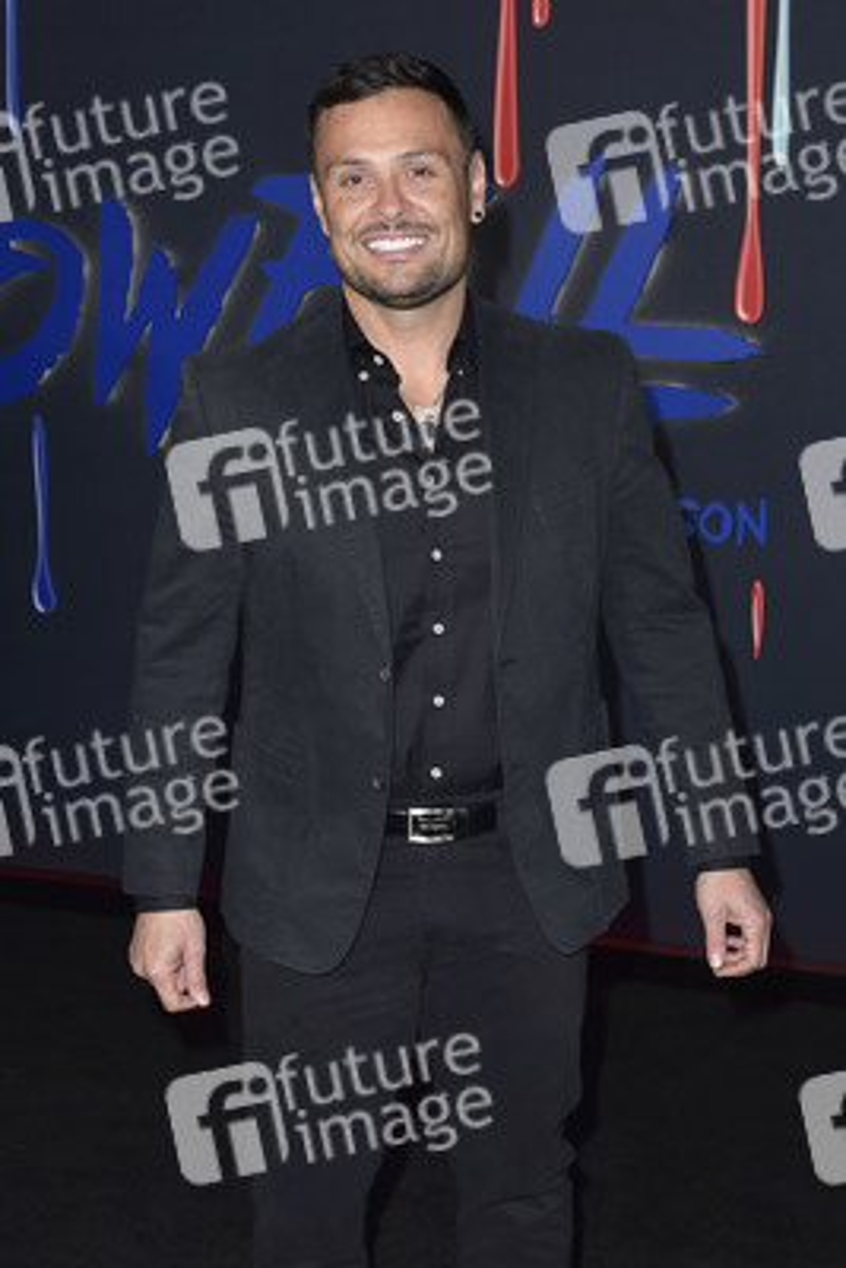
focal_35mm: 48
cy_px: 634
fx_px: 1690
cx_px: 423
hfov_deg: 28.1
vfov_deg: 41.1
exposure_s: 1/250
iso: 400
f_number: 6.3
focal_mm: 48
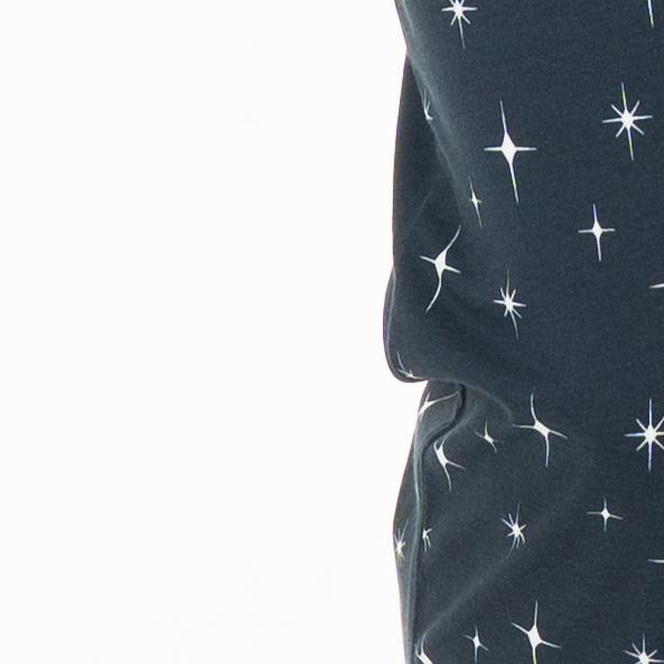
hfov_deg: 4.2
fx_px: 8941
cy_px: -1216
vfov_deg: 4.1
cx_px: 682
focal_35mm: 412
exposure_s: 1/160
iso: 200
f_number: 8
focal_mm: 41
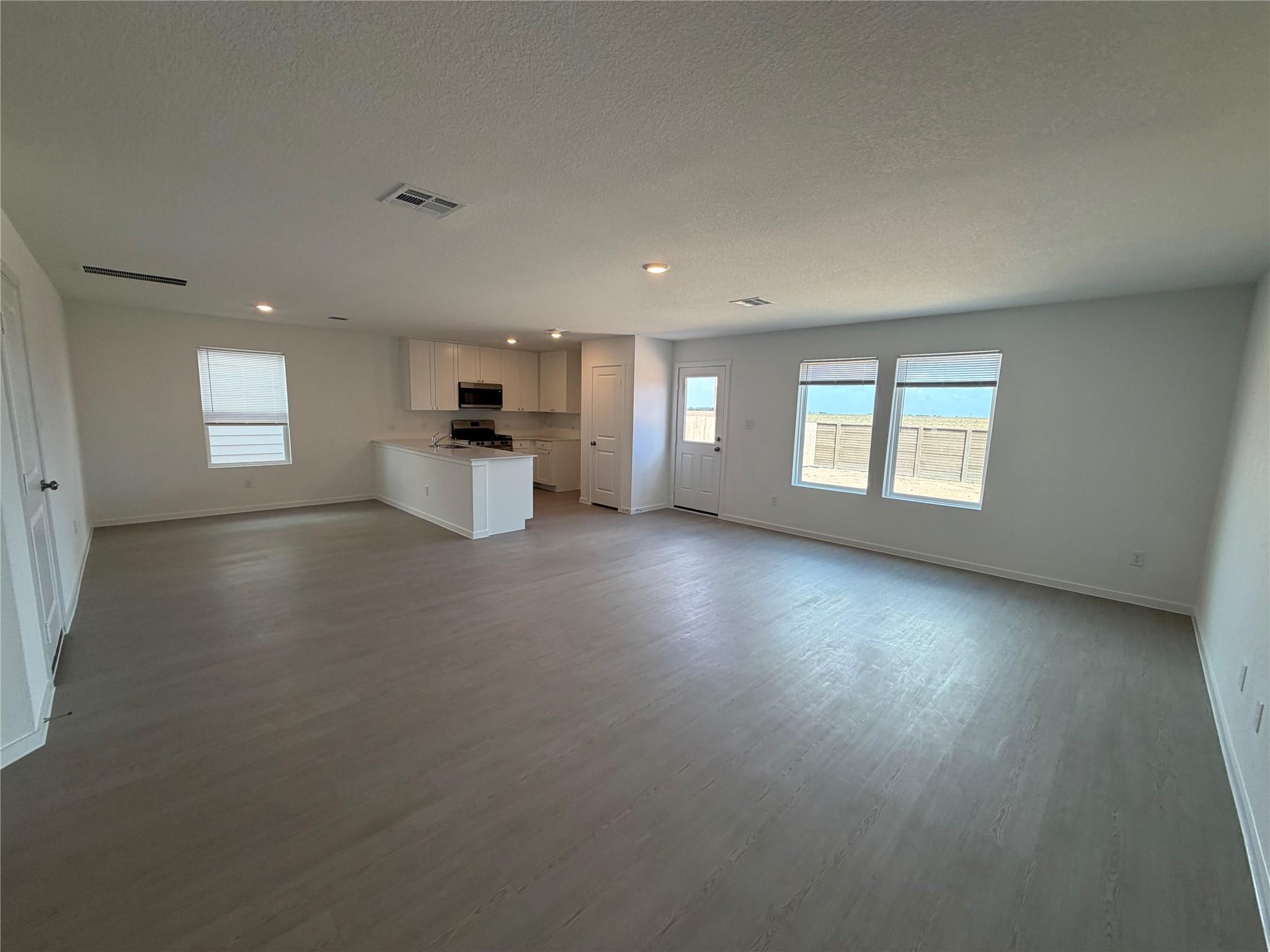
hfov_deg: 102.1
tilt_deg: -8.5
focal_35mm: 14
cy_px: 476
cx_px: 635
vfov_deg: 85.7
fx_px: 514
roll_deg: -1.4
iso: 80
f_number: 2.2
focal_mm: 2.22
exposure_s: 1/120
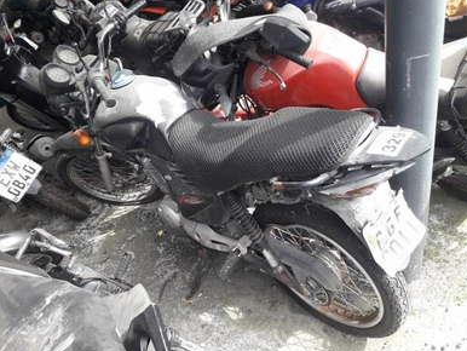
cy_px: 178
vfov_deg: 48.3
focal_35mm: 29
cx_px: 241
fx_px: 391
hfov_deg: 61.6
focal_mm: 3.7
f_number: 1.9
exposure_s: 1/142
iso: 40
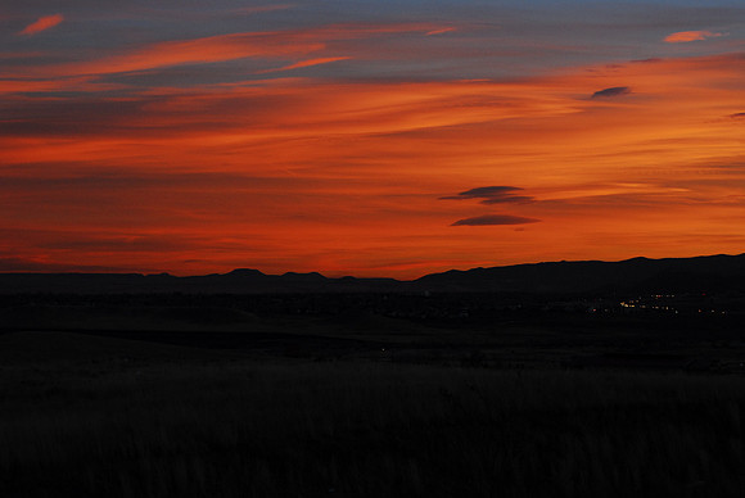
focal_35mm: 105
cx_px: 372
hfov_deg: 19.4
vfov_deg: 13.1
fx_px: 2175
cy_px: 249
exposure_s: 1/160
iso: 400
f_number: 4.5
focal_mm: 70
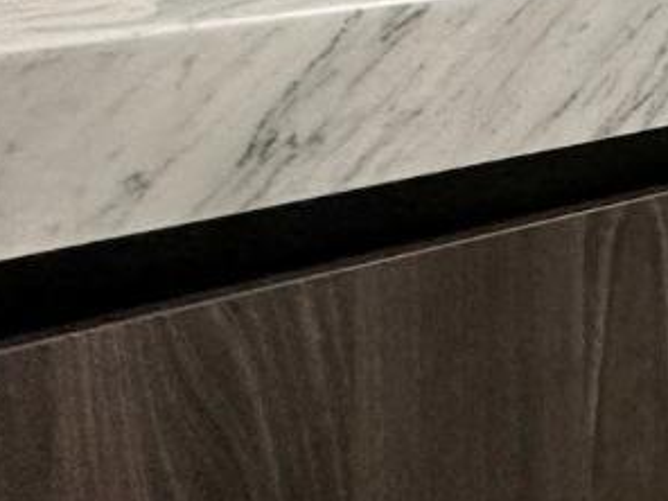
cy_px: -265
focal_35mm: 71
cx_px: 1607
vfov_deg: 18.3
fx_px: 1370
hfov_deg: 15.1
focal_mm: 2.22
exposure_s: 1/120
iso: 160
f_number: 2.2
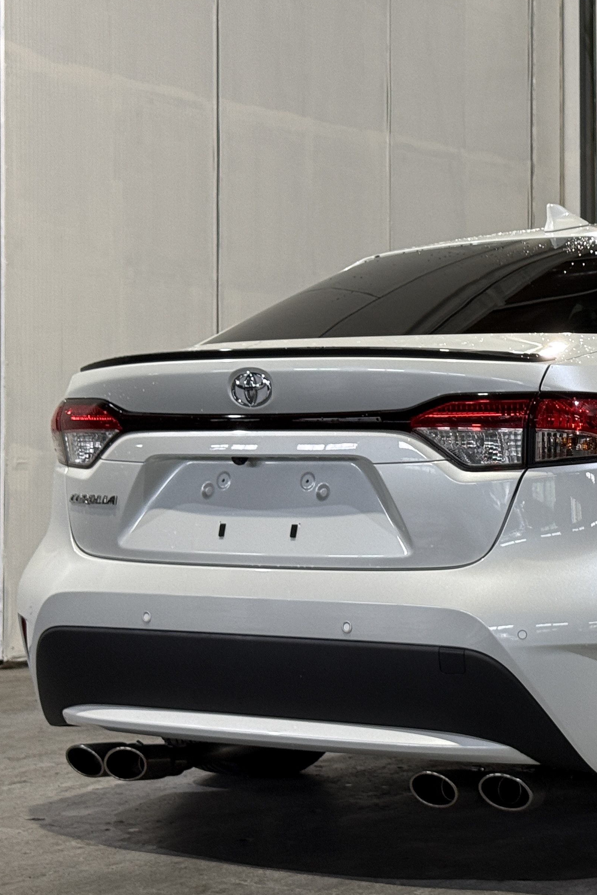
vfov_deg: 24.2
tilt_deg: +0.0
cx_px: 630
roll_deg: +0.0
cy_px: 434
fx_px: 2089
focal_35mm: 84
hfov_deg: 15.9
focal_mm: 6.76
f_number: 1.78
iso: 80
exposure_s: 1/60
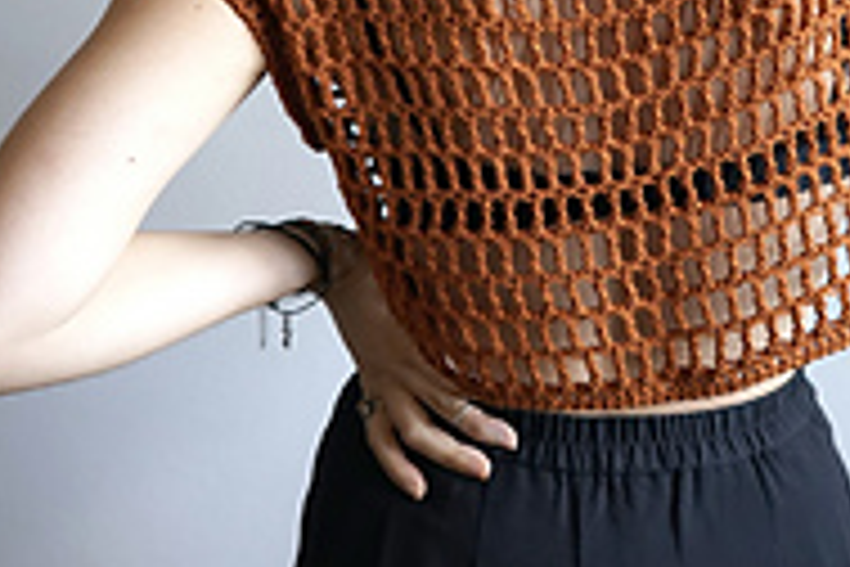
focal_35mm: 74
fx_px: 1747
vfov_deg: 17.8
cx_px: 594
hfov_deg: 27.1
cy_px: -38
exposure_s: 1/125
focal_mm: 28
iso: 500
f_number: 3.5
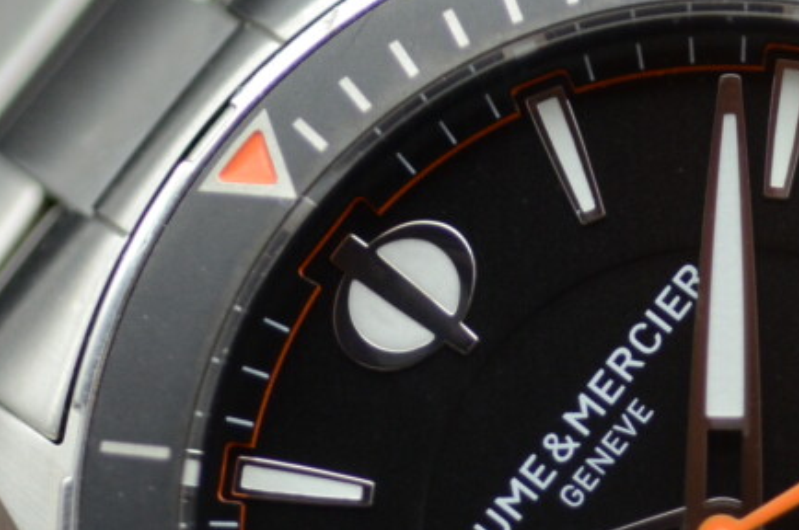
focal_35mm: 290
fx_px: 6427
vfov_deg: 4.7
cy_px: 564
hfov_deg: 7.1
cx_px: 805
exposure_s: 1/500
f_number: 3.2
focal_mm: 60
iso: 800
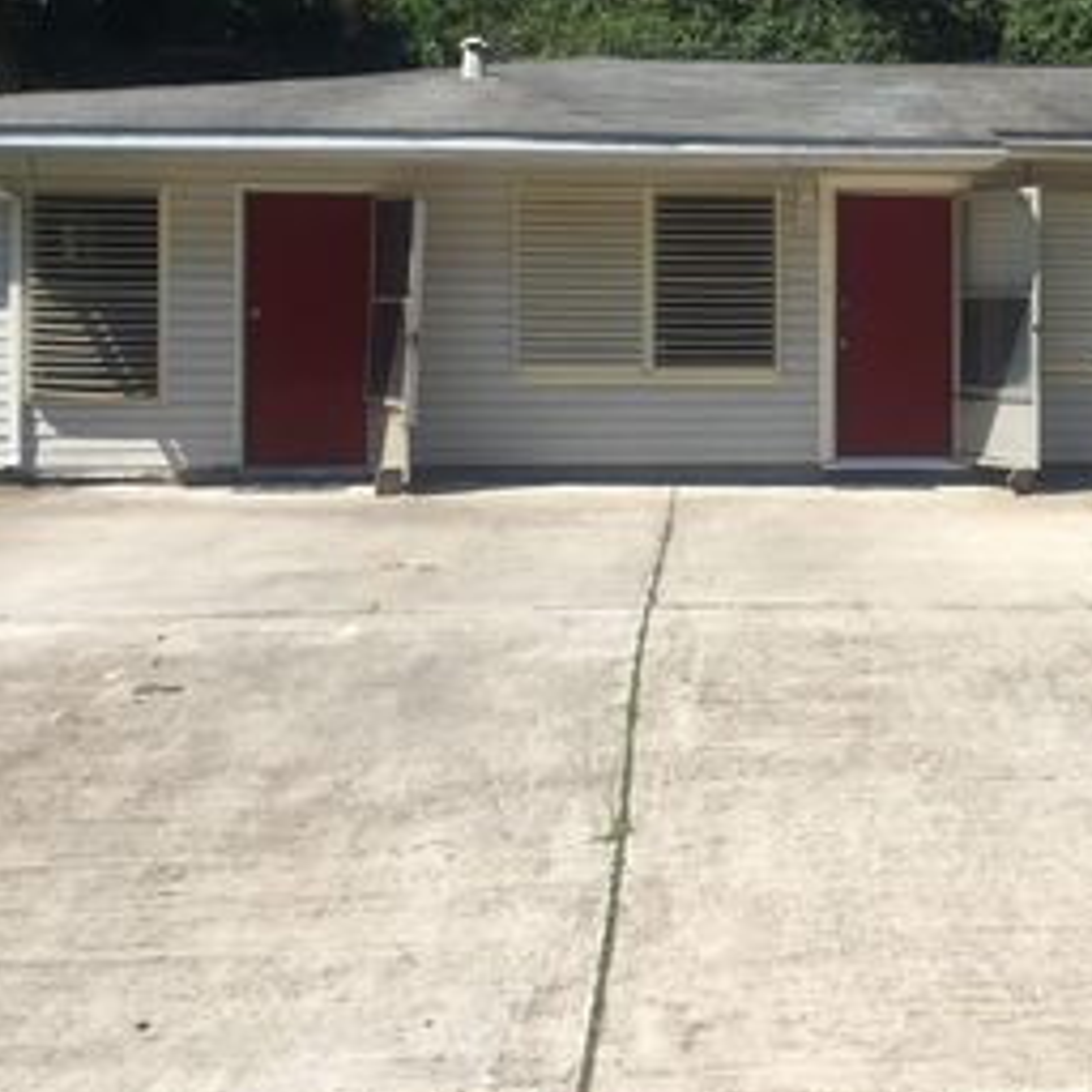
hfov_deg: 33.2
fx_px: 1785
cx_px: 849
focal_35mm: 50
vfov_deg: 33.6
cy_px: 318
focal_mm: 4.15
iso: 32
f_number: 2.2
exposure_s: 1/1799
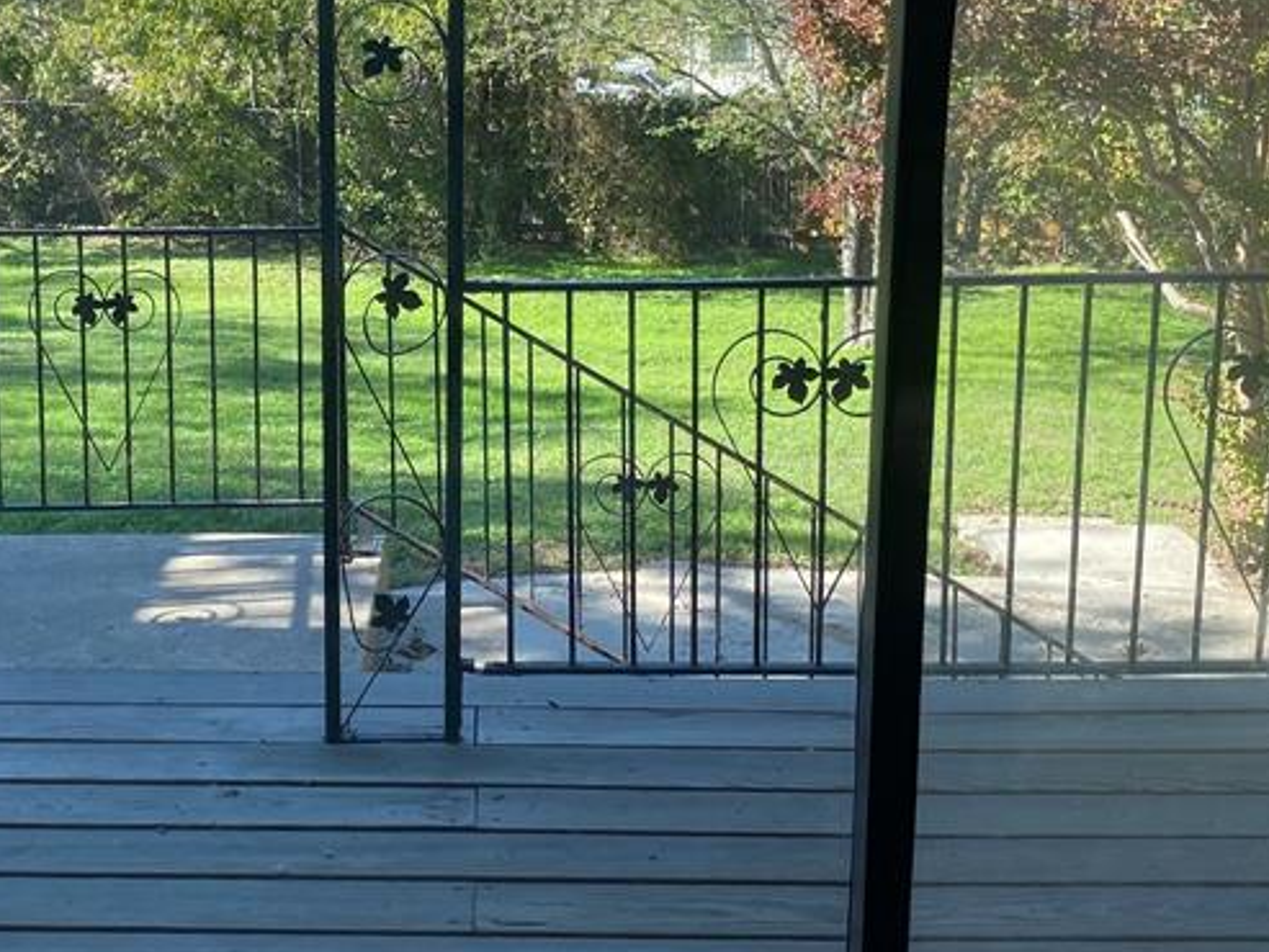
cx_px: 422
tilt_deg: -15.6
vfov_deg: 26.8
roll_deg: +1.9
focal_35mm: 54
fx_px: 1980
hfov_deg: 35.2
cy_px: 262
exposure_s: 1/434
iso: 32
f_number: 1.8
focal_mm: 4.25
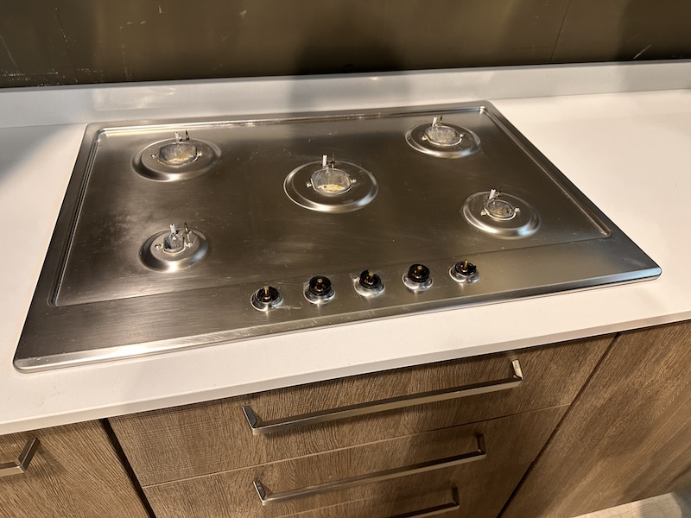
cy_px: 259
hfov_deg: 71.6
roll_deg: -4.0
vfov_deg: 56.8
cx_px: 346
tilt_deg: -39.7
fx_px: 479
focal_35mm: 24
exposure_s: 1/50
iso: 250
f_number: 1.78
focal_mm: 6.86
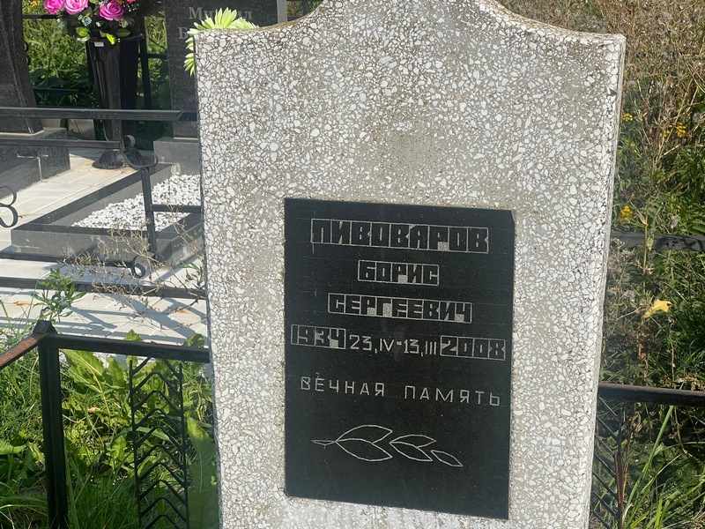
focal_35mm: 77
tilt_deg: -16.8
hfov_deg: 25.3
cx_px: 352
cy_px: 264
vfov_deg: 19.1
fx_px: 1568
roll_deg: -0.1
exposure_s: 1/874
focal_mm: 9
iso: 32
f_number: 2.8
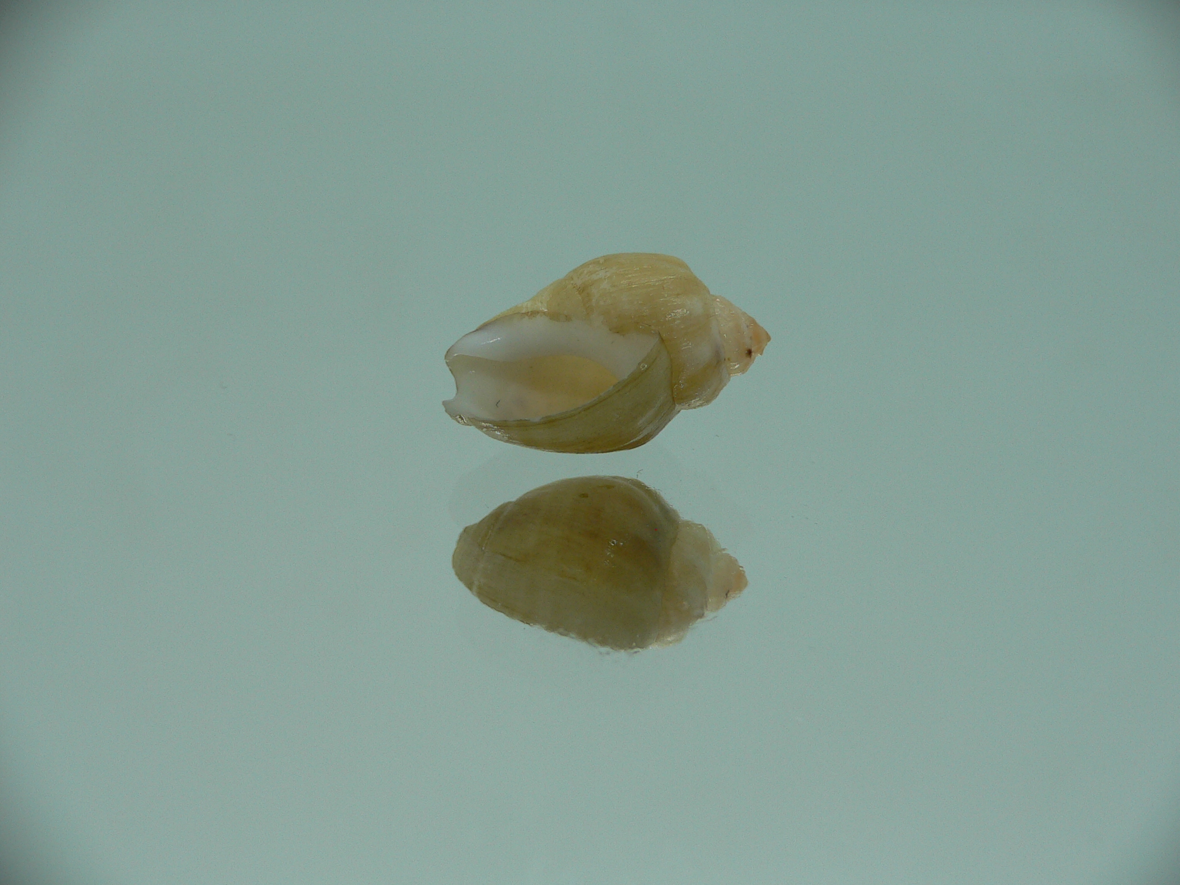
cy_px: 442
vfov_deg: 40.7
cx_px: 590
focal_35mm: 35
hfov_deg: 52.6
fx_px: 1193
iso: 80
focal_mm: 4.6
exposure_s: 1/60
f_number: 2.8
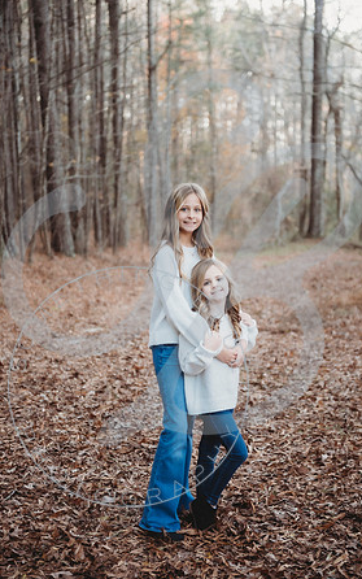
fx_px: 1136
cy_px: 288
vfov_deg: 28.6
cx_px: 187
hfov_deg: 18.1
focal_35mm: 72
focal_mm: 70
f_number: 2.8
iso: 800
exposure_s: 1/250
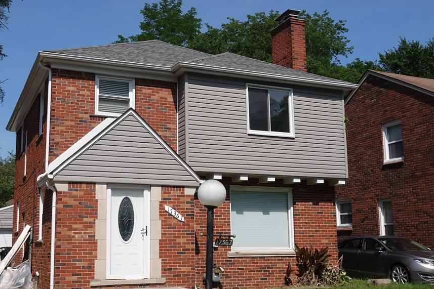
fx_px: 518
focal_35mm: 43
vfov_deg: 31.1
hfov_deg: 45.3
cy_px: 164
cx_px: 186
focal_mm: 13.31
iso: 100
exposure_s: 1/1000
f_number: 4
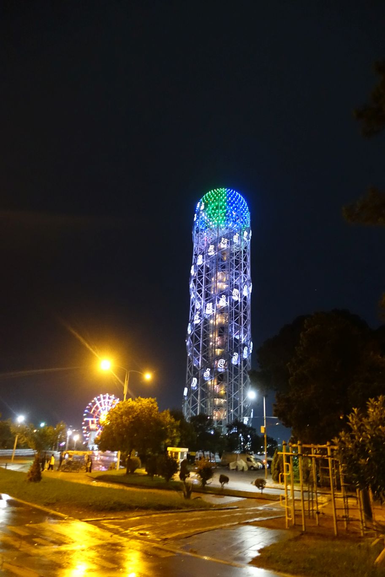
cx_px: 192
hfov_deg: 53.1
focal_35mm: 24
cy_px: 288
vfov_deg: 73.7
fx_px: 385
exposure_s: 1/13
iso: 3200
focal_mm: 8.8
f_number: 1.8
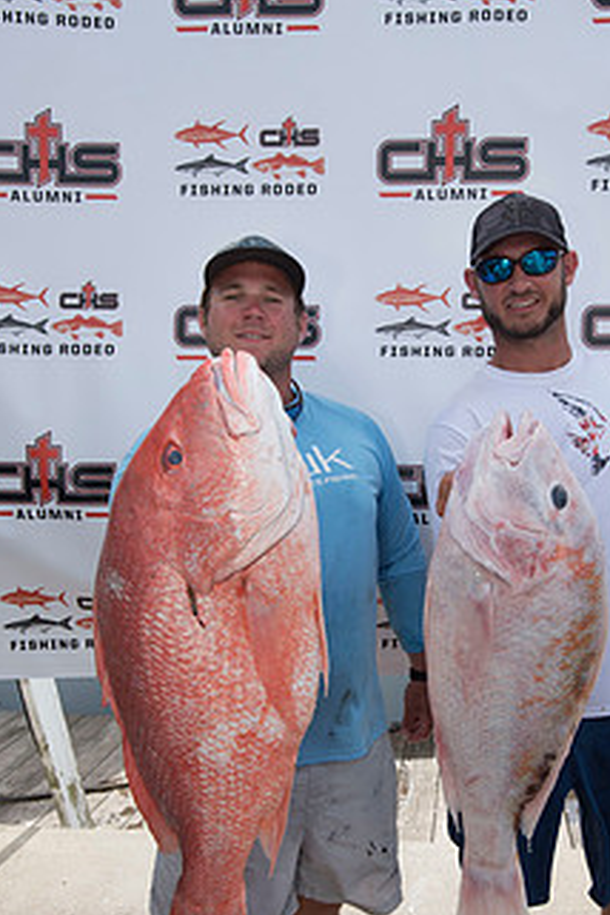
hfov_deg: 37.6
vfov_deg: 54.1
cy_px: 542
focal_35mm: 35
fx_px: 890
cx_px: 391
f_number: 9
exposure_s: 1/320
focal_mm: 25
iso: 250
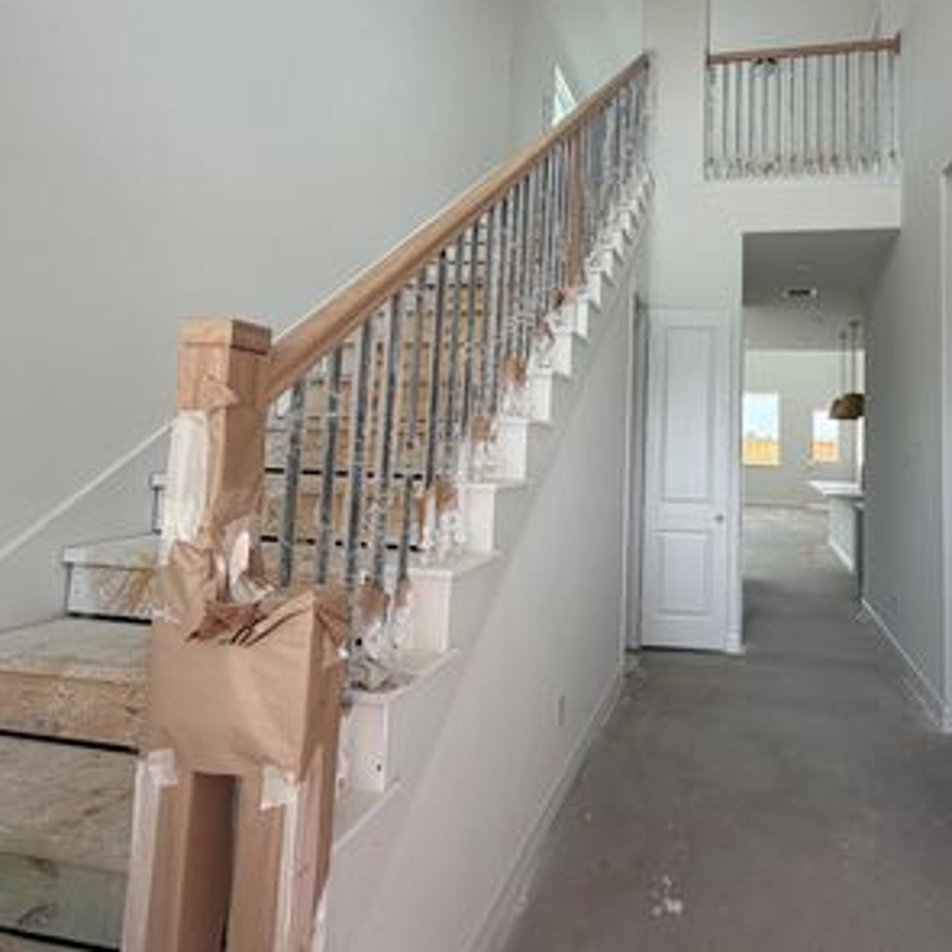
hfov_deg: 70.4
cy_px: 376
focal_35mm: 21
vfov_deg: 71.3
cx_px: 623
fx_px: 653
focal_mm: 2.22
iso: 64
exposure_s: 1/121
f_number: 2.2
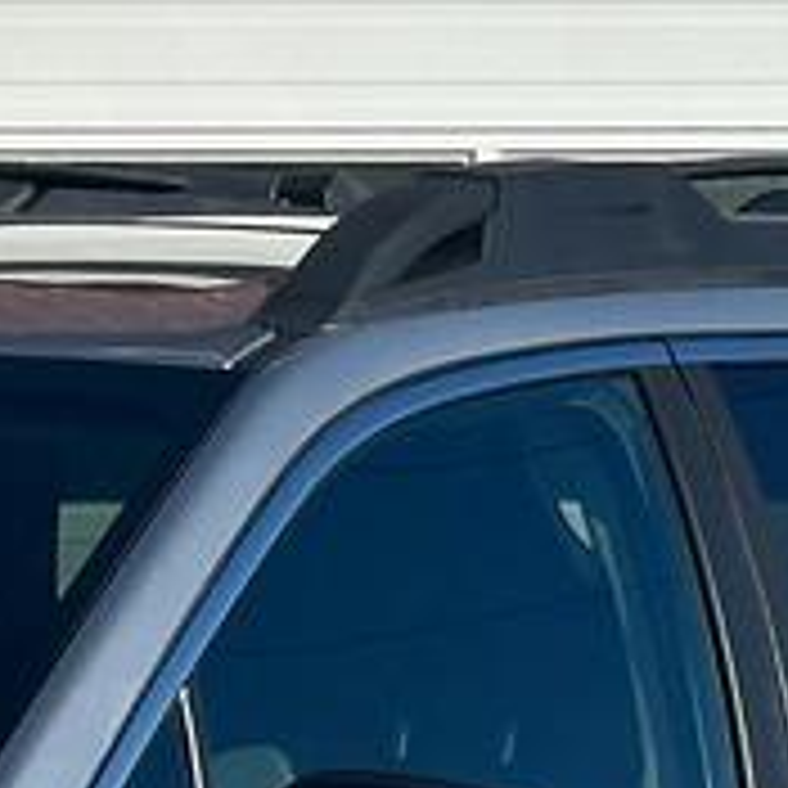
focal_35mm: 311
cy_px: 770
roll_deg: +0.3
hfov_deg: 5.6
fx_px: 8010
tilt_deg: -2.3
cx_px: -239
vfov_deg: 5.6
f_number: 1.78
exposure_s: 1/6211
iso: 64
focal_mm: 6.86
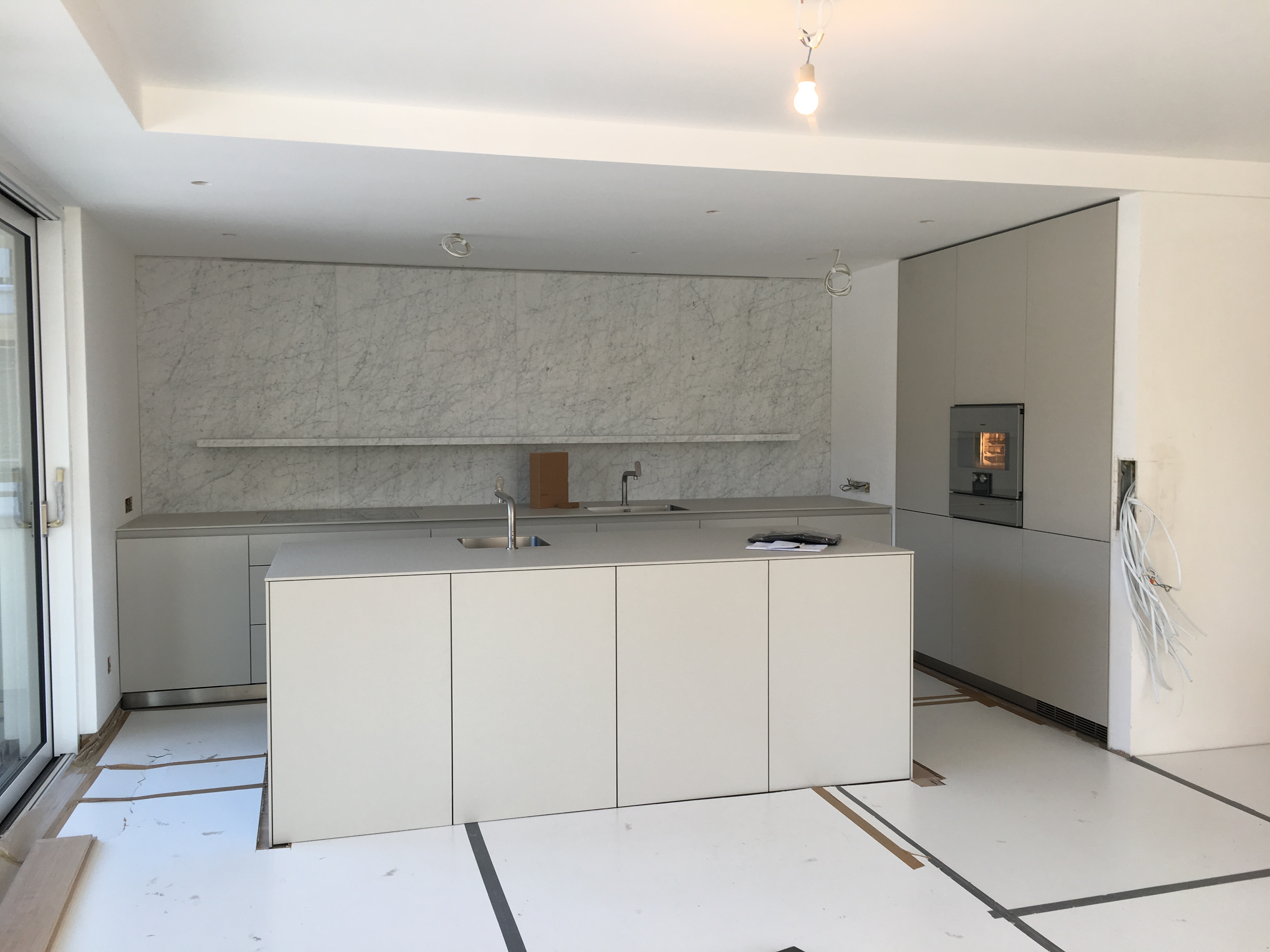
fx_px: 1064
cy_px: 476
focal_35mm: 29
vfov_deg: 48.2
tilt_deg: -3.3
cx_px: 635
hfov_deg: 61.7
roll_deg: -0.1
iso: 25
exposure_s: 1/50
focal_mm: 4.15
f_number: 2.2
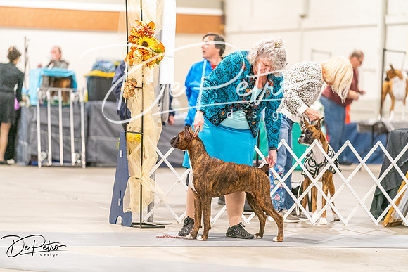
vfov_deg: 7.6
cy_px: 136
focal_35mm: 181
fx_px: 2052
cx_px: 204
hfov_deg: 11.4
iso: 6400
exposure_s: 1/200
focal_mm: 181
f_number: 2.8
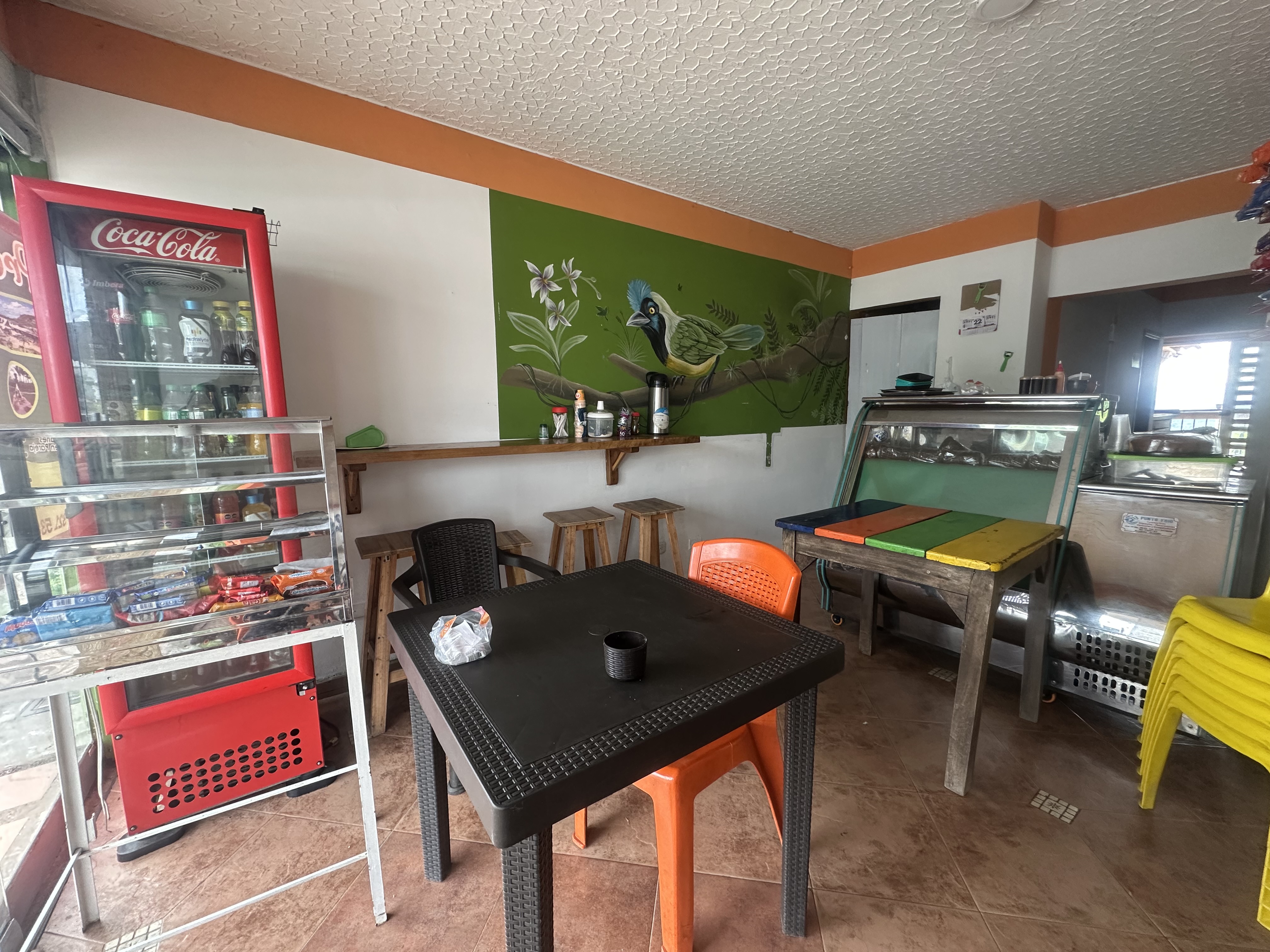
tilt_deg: -7.5
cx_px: 635
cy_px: 476
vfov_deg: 85.7
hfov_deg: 102.1
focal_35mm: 14
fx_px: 514
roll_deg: -0.1
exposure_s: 1/99
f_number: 2.2
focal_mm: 2.22
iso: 200
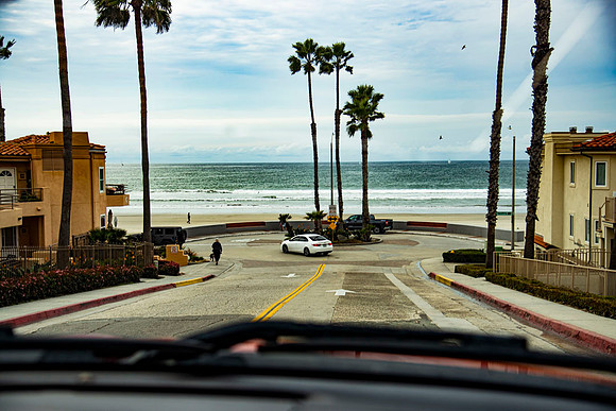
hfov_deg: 42.7
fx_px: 787
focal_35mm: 46
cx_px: 308
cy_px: 206
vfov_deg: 29.3
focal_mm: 46
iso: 400
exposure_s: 1/1250
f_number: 4
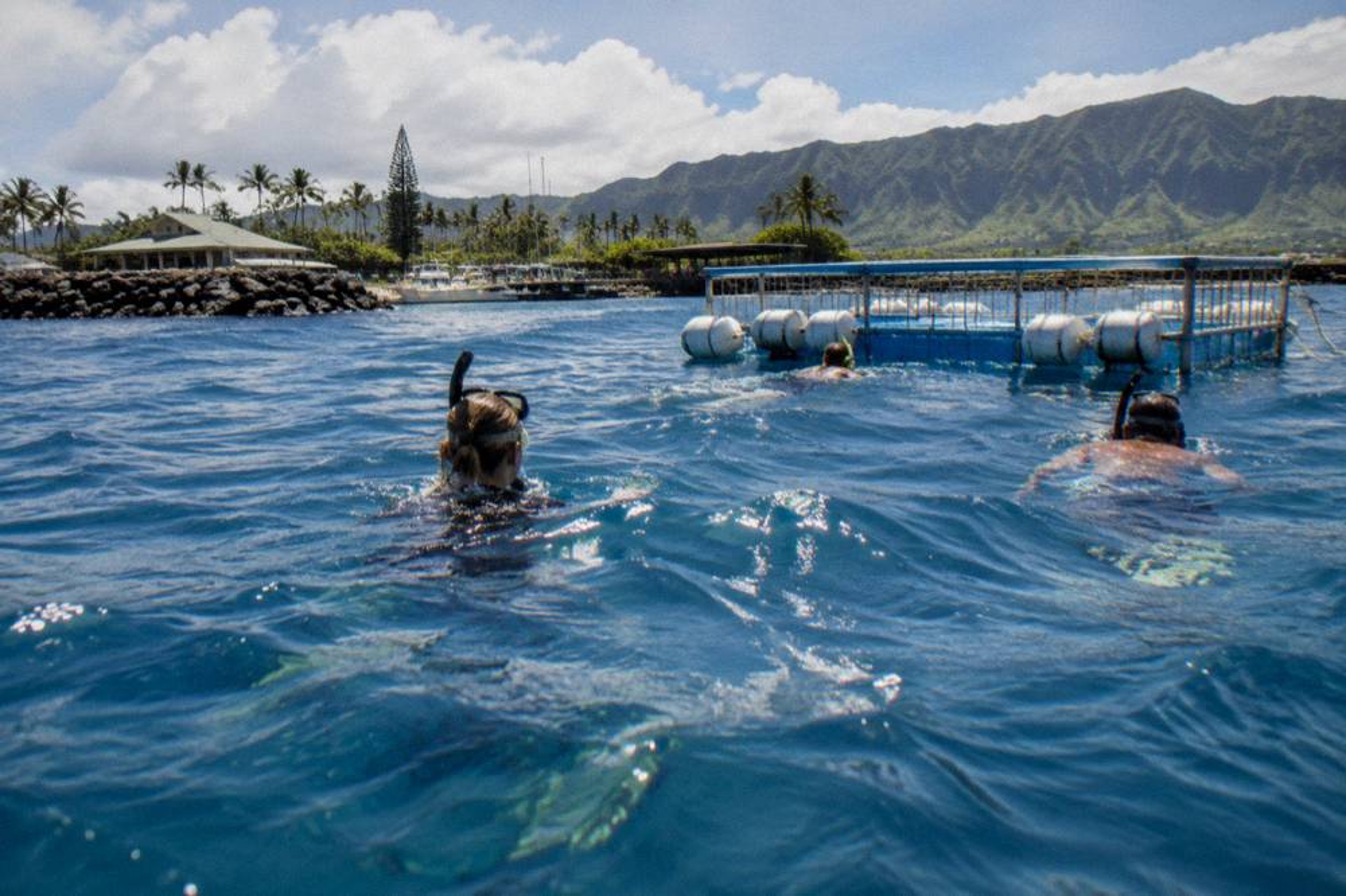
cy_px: 448
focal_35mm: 64
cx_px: 673
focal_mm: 64
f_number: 5.6
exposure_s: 1/320
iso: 200
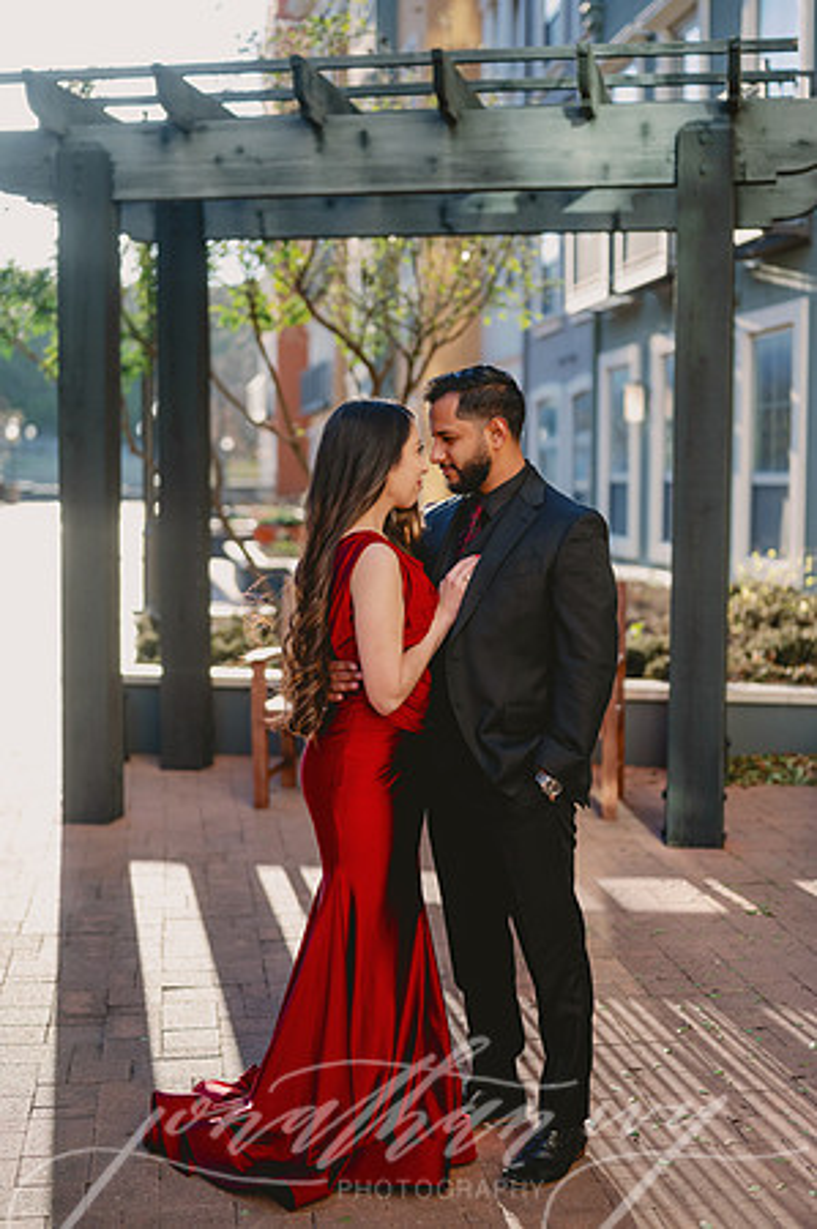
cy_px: 614
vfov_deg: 39.6
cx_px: 408
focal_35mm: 50
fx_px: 1706
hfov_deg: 26.9
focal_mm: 50
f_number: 2
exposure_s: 1/5000
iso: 640
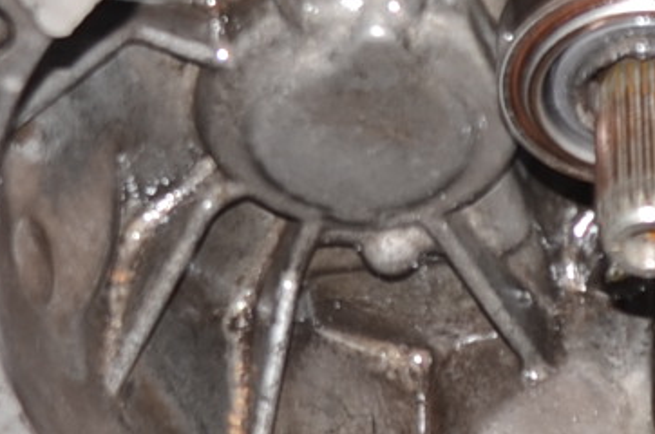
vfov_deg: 5.5
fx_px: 4450
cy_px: -298
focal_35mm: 245
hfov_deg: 8.4
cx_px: 641
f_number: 4.5
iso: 100
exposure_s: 1/125
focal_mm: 24
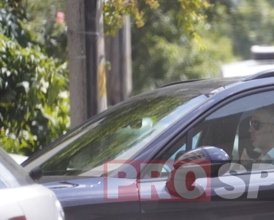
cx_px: 241
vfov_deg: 3.0
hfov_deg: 3.8
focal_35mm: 510
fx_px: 4137
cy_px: 148
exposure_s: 1/320
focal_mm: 288
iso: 8000
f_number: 6.3
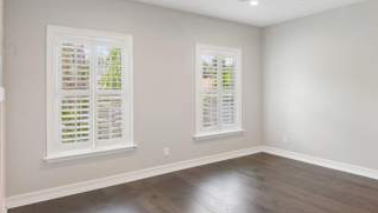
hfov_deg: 72.7
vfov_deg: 45.9
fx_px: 251
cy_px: 92
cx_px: 238
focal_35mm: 25
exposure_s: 1/20
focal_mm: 16
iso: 400
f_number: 8
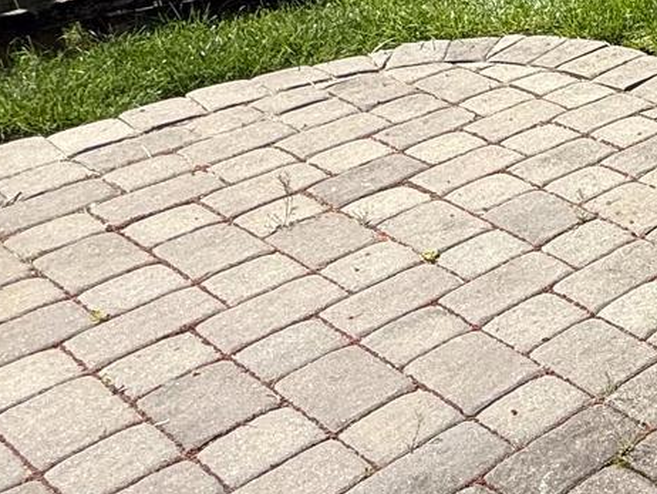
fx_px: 1177
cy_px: -26
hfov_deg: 21.7
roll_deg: -2.0
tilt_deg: -15.2
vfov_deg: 22.5
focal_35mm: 62
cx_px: 1146
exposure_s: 1/1050
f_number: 2.2
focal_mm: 2.22
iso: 50
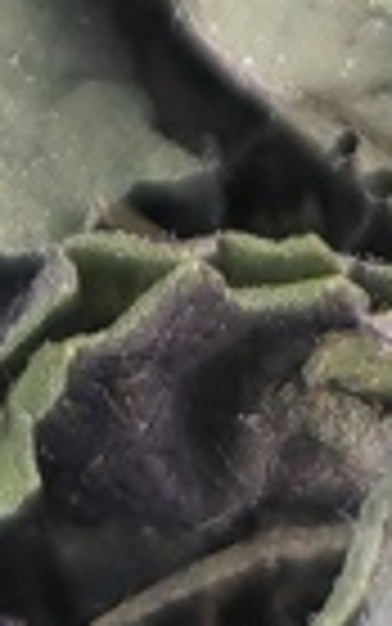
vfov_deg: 7.7
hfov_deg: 6.0
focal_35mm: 220
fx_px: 3757
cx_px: 95
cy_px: -1520
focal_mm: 5.54
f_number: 1.8
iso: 80
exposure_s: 1/100
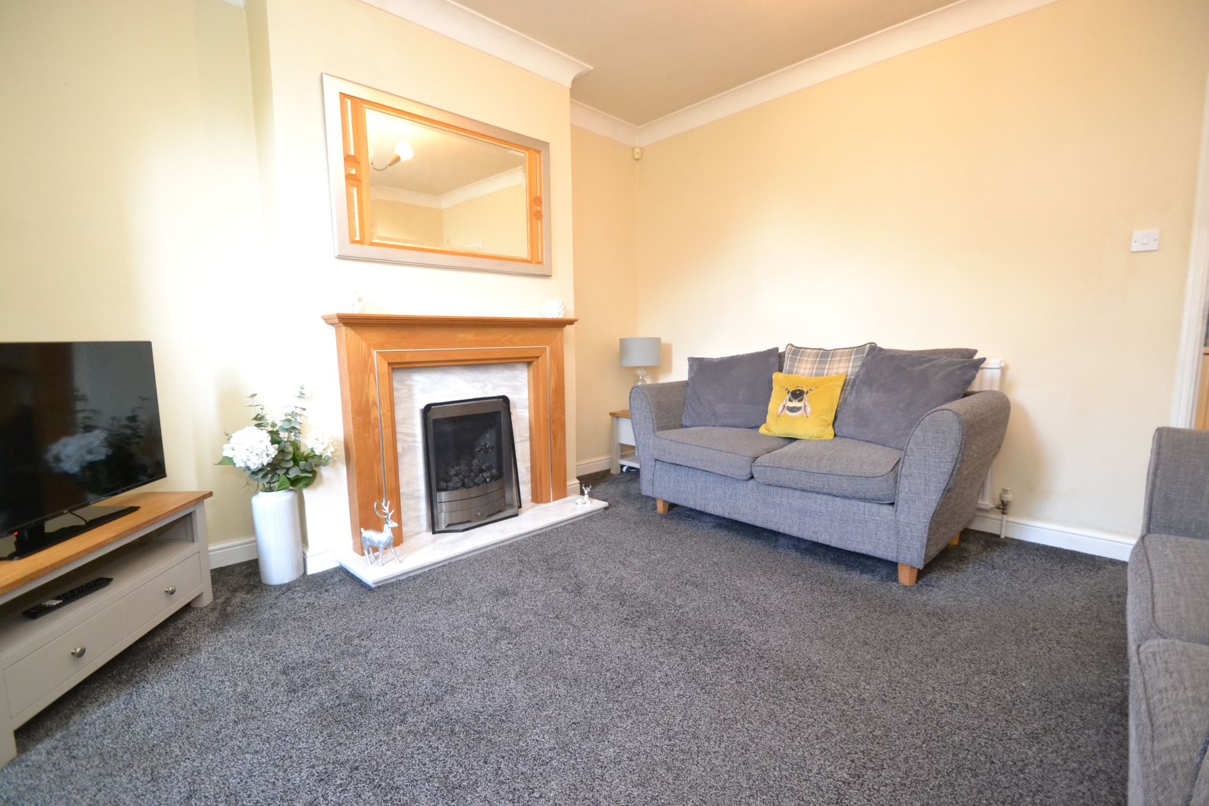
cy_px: 403
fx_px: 504
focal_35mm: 15
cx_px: 604
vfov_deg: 77.3
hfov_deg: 100.4
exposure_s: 1/60
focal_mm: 10
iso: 2500
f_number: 3.5
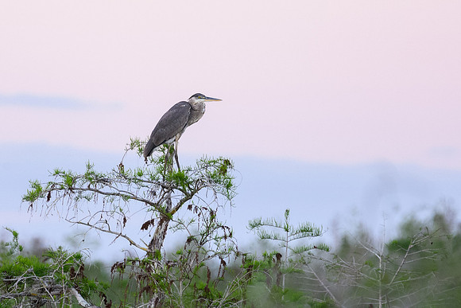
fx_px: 14063
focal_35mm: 1098
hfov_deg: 1.9
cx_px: 152
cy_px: 163
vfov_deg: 1.3
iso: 1250
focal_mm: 400
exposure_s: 1/100
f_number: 5.6
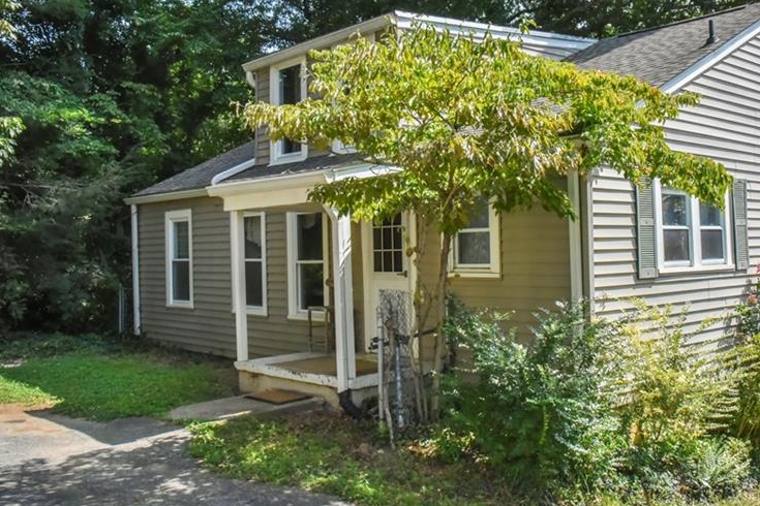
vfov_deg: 34.2
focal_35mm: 39
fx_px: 823
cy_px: 228
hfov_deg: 48.6
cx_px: 512
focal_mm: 28
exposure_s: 1/400
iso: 4000
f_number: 20
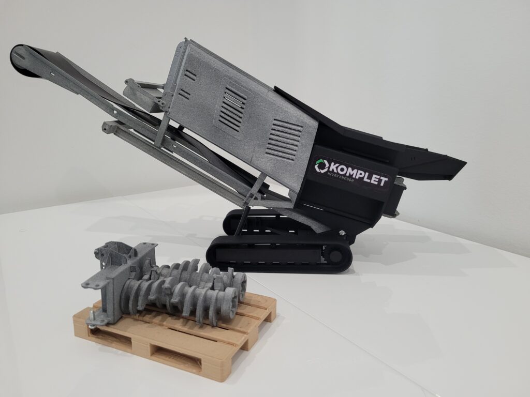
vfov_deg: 53.1
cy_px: 198
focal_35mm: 26
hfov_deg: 67.3
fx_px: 398
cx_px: 265
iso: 320
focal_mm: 5.4
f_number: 1.8
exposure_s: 1/50
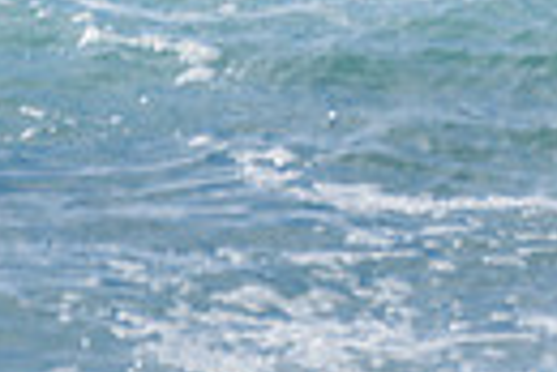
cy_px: -325
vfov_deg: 0.5
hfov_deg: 0.8
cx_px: 663
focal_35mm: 2733
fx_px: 42332
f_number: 5.6
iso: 110
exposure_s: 1/2000
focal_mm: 500
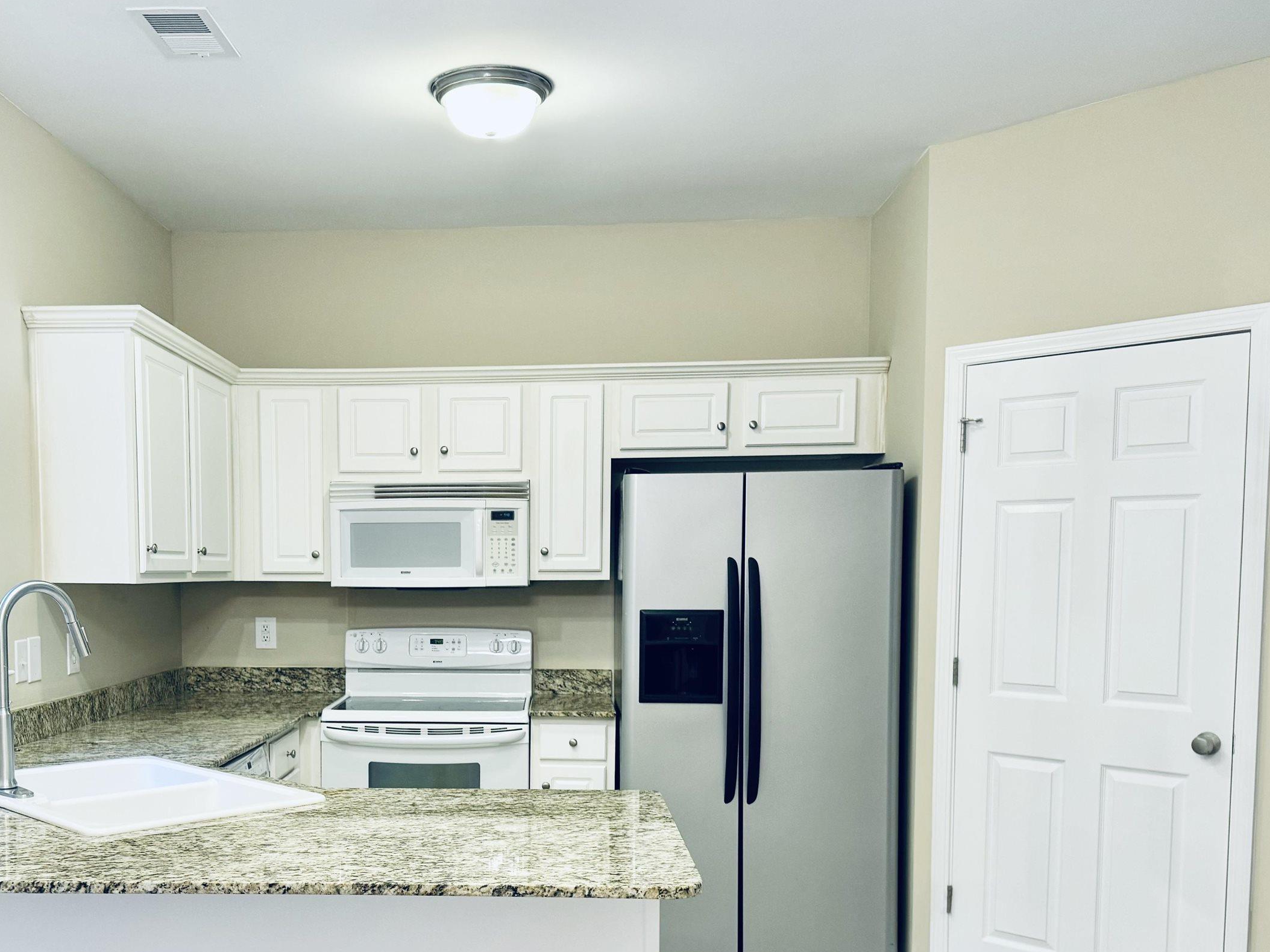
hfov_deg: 52.0
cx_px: 472
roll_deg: +0.3
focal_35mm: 35
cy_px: 672
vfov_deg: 39.9
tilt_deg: -4.2
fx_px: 1284
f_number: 1.78
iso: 125
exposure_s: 1/60
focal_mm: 6.76
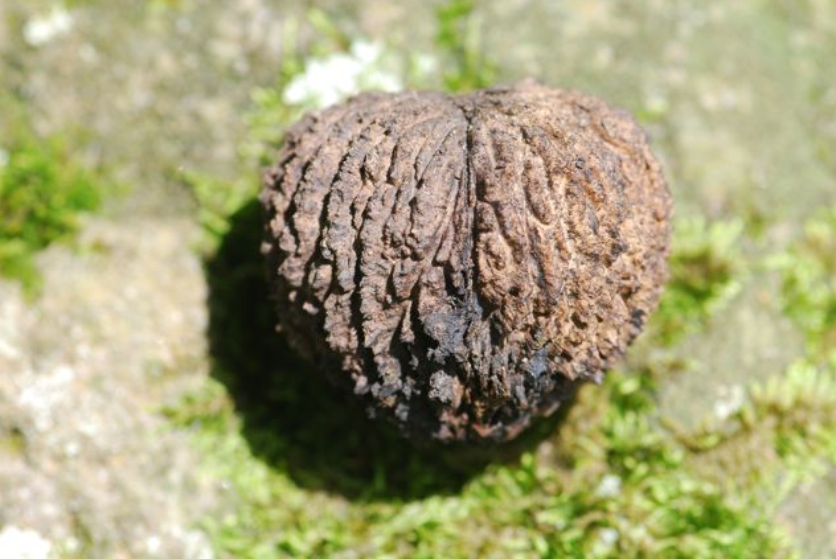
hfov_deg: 12.9
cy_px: 279
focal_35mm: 160
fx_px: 3708
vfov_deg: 8.6
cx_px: 422
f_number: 7.1
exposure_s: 1/125
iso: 200
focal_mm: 105
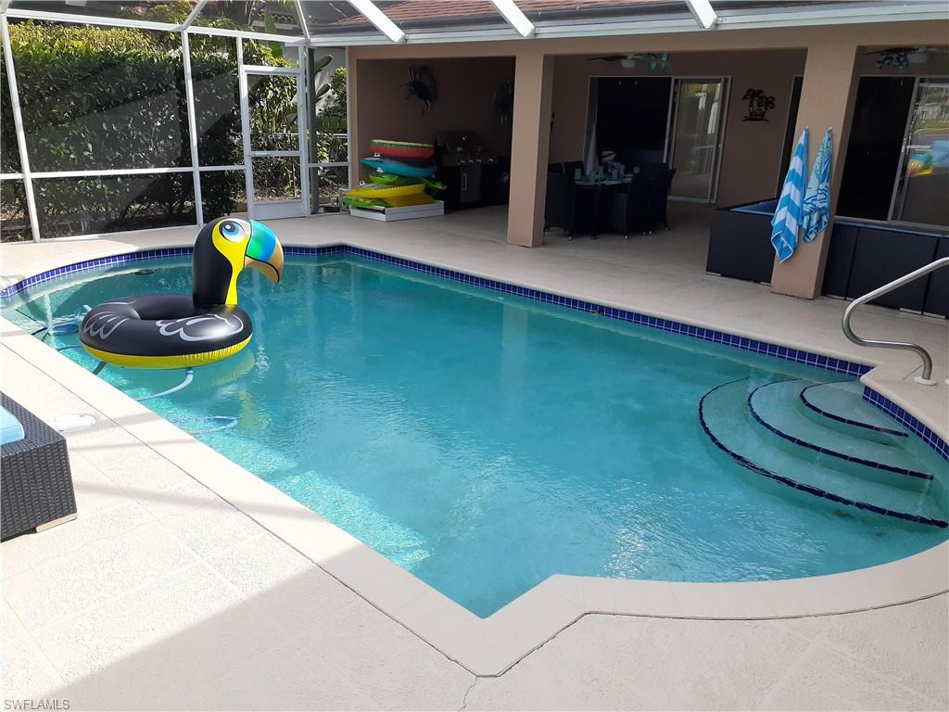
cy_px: 356
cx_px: 474
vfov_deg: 51.4
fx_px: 740
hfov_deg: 65.3
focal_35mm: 27
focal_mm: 3.6
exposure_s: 1/729
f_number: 1.9
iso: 40
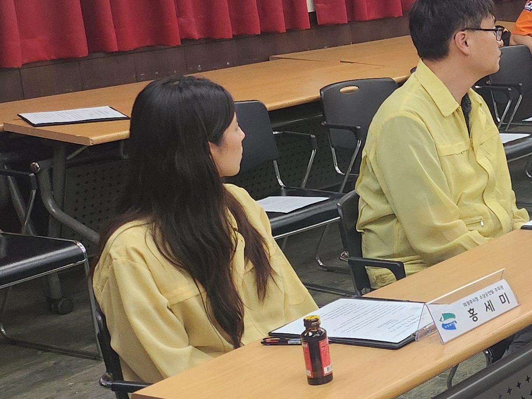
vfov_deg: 18.7
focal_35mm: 79
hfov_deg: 21.1
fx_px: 1214
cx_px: 784
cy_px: 215
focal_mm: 5
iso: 160
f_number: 1.8
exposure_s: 1/120
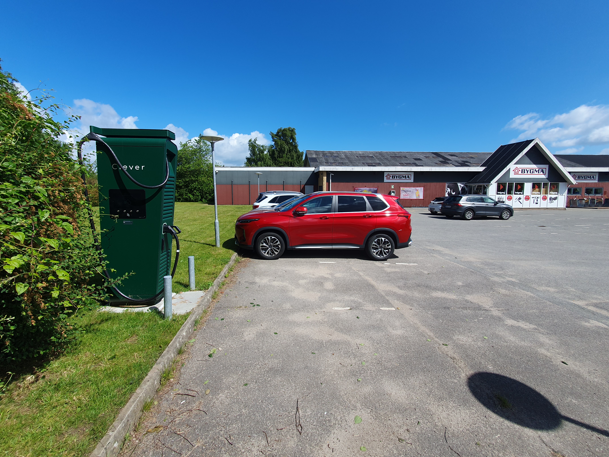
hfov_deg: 102.0
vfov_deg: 85.6
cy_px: 214
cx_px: 290
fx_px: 246
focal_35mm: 14
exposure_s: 1/1192
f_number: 2.2
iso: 50
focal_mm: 1.8
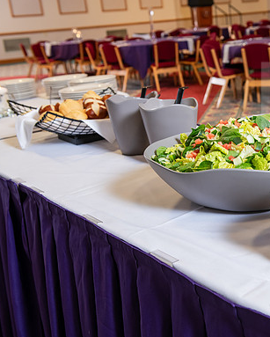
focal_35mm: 54
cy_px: 168
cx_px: 235
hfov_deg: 27.3
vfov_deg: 34.7
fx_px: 539
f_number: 4.5
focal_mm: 38
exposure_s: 1/80
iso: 800
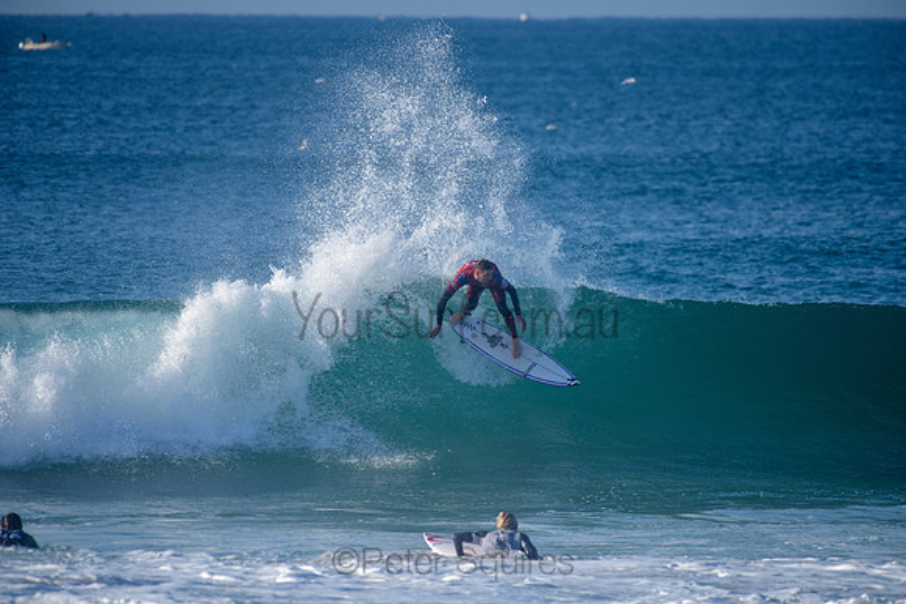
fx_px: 13022
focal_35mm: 517
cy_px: 302
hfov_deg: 4.0
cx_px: 453
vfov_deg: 2.7
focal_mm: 500
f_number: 5.6
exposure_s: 1/2000
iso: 320
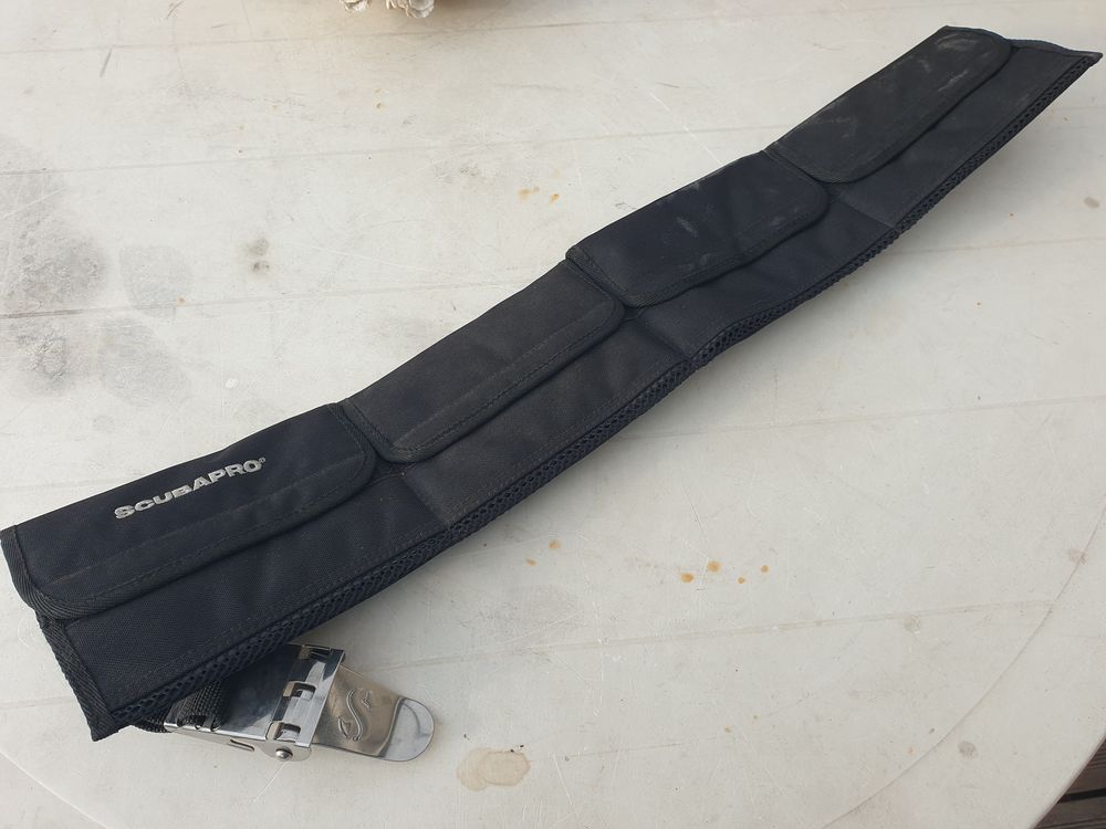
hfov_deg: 67.3
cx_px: 553
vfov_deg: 53.1
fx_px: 831
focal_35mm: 26
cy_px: 414
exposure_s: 1/488
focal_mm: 4.3
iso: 50
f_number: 2.4
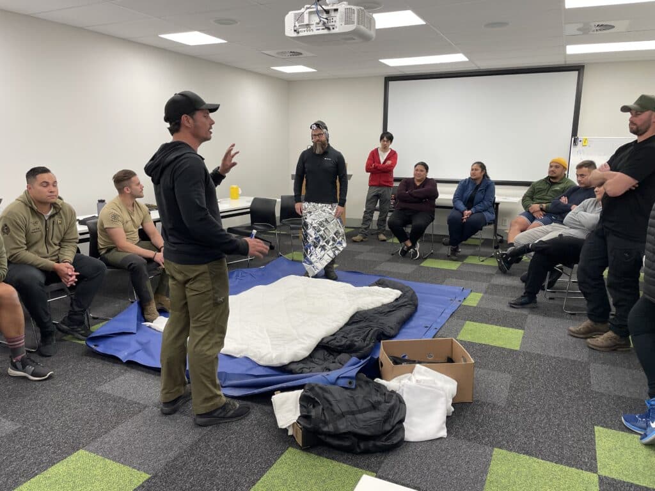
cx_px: 328
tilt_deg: -10.2
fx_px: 492
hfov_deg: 67.3
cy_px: 246
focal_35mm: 26
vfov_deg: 53.1
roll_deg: -0.4
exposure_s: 1/100
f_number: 1.6
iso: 80
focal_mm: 4.2
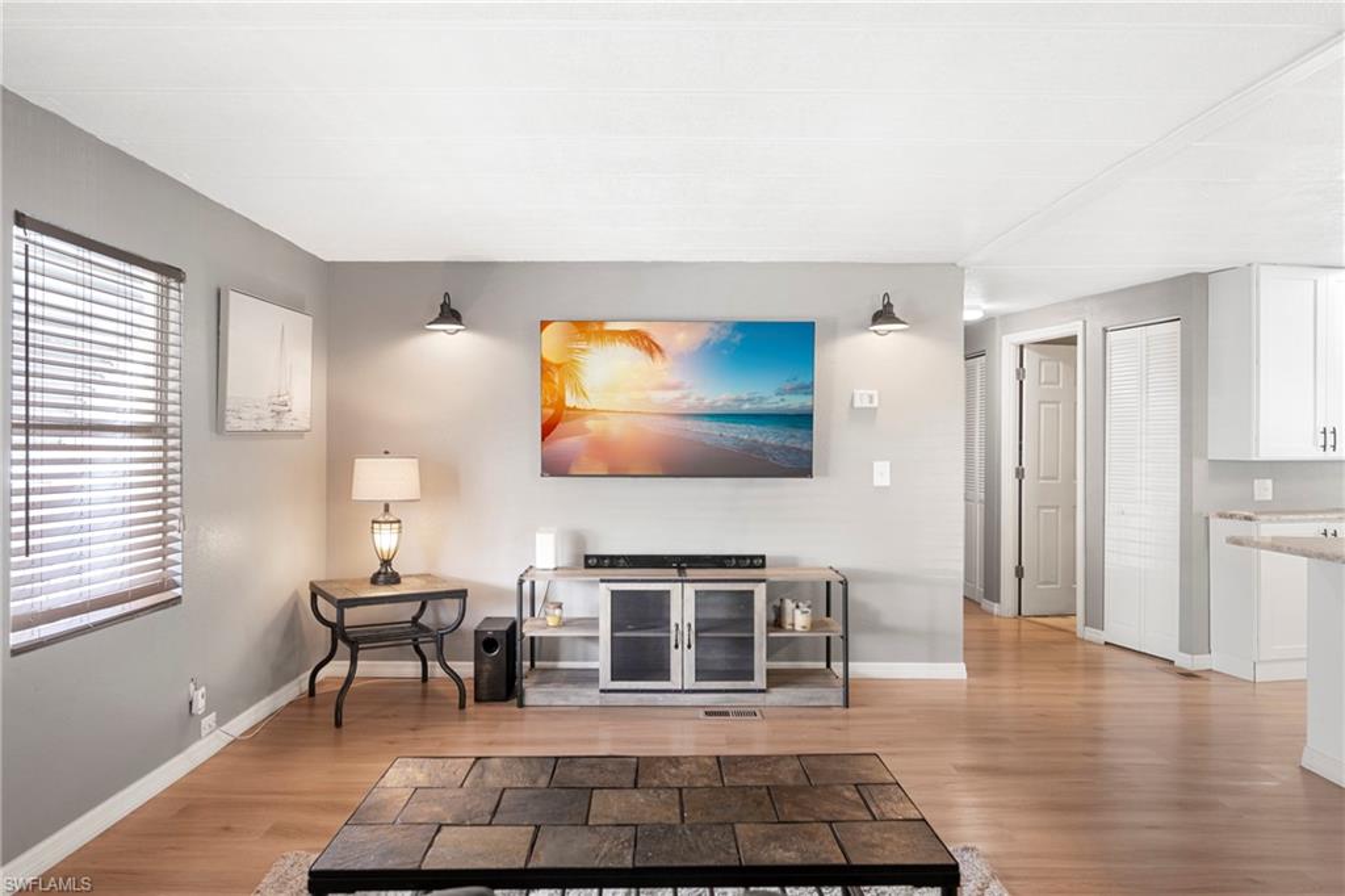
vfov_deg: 56.1
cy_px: 448
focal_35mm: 22
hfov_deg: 77.3
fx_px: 840
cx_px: 672
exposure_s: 1/25
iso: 1800
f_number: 4
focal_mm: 22.5
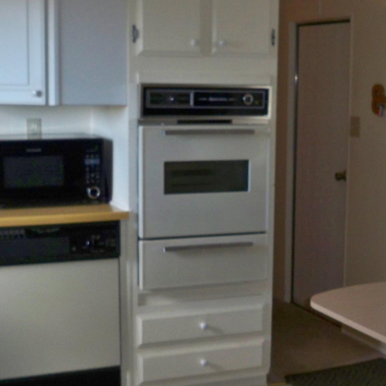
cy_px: 253
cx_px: 317
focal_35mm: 71
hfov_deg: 23.9
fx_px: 896
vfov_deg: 24.2
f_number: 3.1
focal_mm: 6.3
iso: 200
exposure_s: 1/60
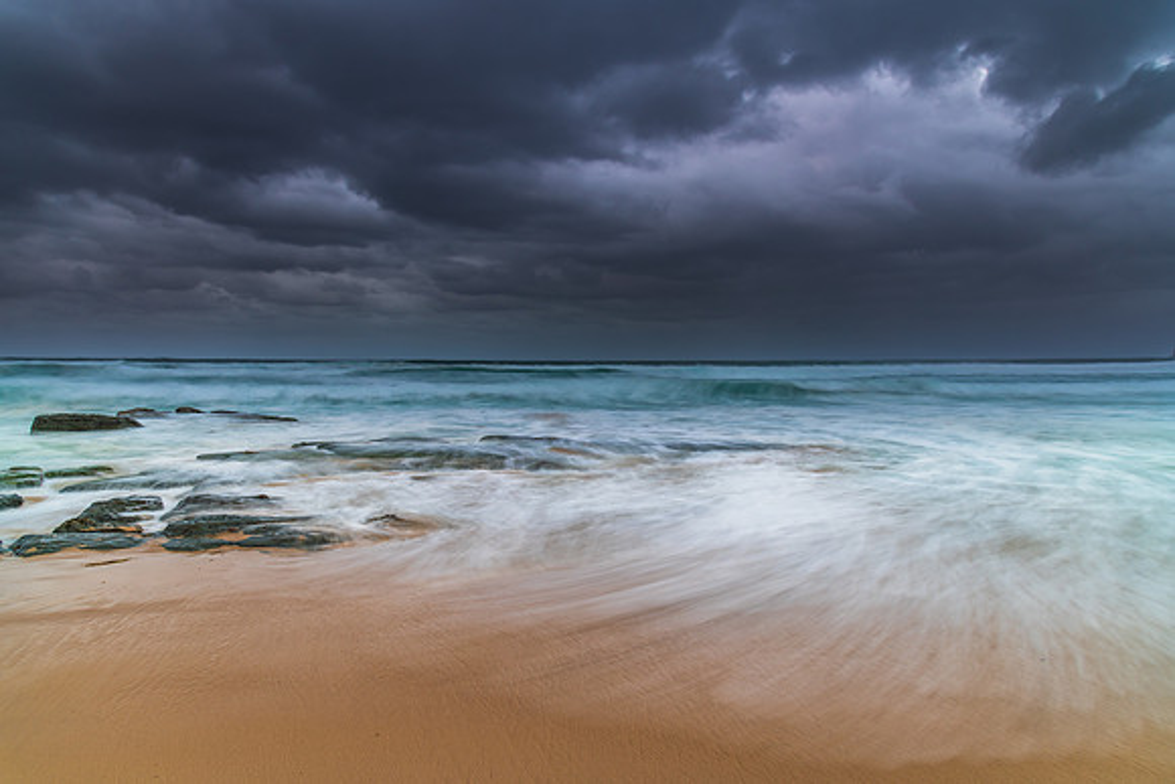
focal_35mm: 24
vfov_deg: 53.0
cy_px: 392
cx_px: 588
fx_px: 787
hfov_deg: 73.5
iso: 100
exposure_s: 2
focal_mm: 24
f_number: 8
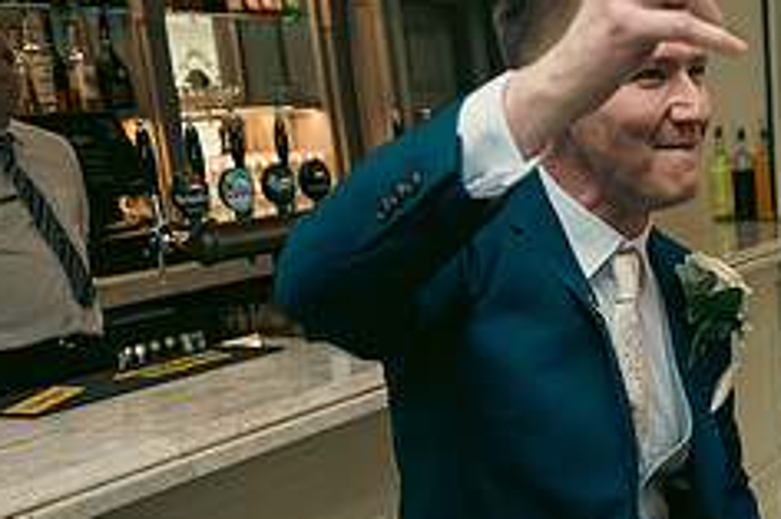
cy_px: 521
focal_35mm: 59
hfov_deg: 30.0
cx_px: 887
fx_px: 1279
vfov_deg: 22.1
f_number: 3.5
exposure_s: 1/160
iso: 800
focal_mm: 24
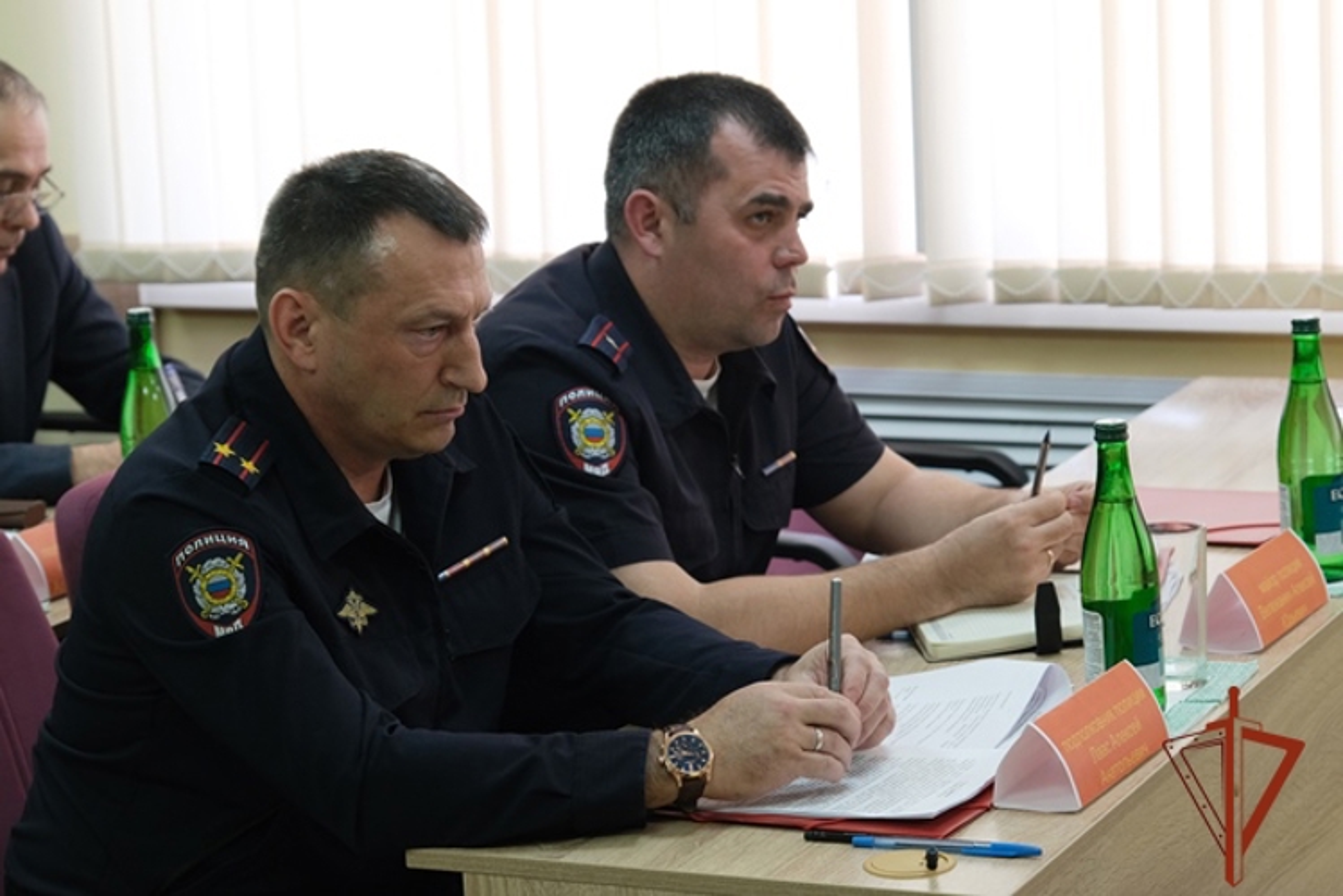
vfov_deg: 17.3
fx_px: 2948
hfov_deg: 25.7
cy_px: 448
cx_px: 672
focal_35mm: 79
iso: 500
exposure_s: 1/80
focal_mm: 52.4
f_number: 4
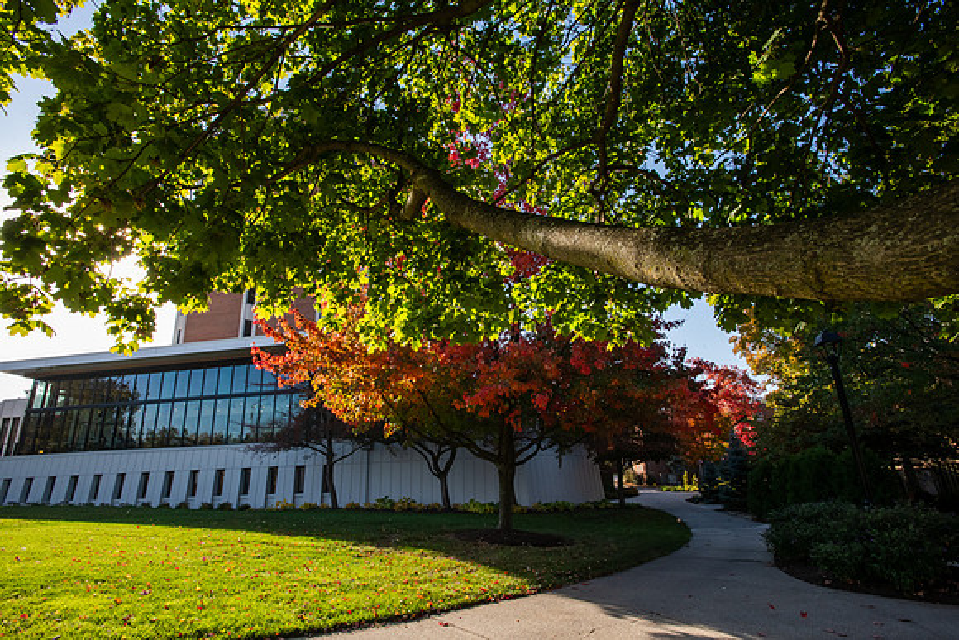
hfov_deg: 86.9
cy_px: 320
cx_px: 480
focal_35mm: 19
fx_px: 506
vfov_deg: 64.6
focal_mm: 19
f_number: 18
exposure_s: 1/125
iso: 800
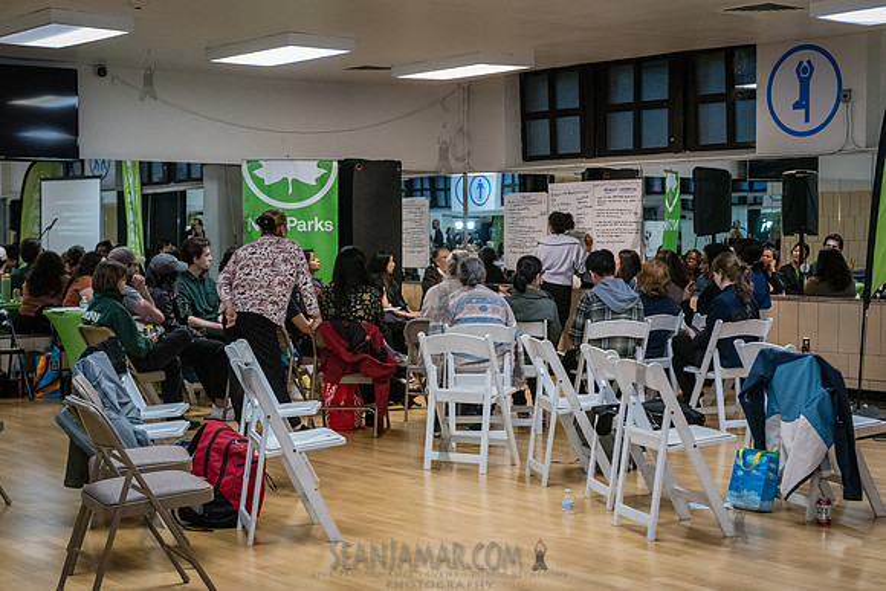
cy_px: 296
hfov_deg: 33.5
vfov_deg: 22.7
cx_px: 460
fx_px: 1473
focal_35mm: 60
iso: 5000
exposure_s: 1/320
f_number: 4
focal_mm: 56
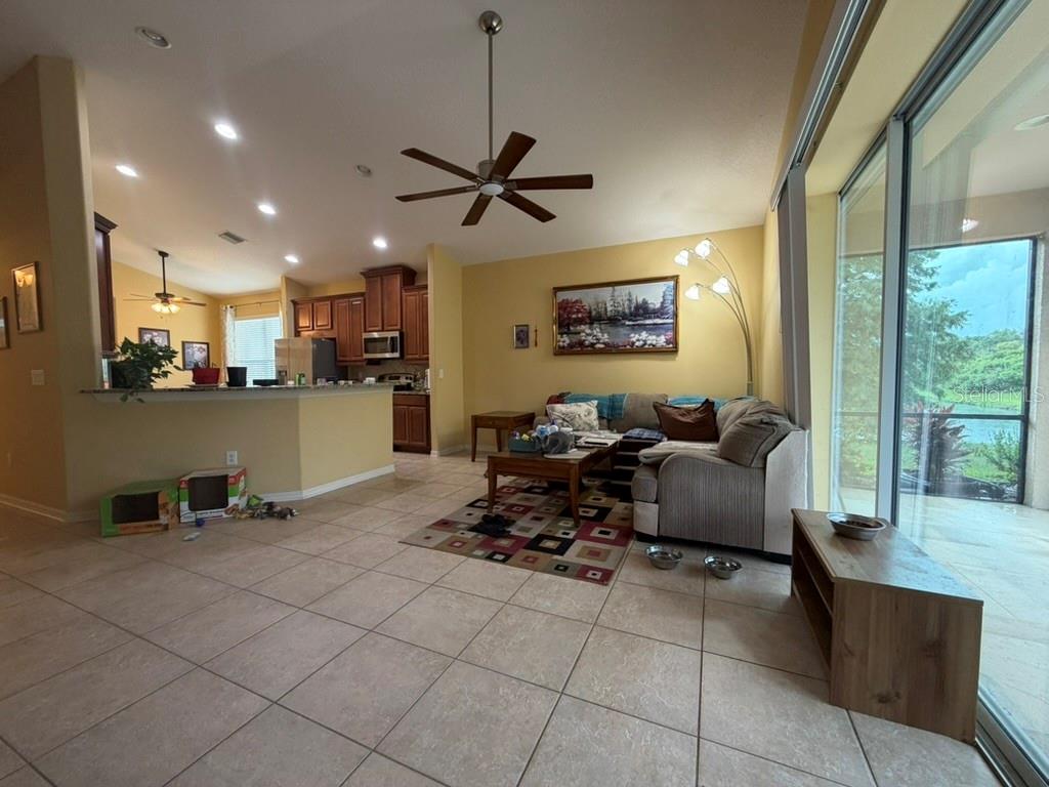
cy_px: 394
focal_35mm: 14
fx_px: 424
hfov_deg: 102.1
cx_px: 524
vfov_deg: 85.7
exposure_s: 1/60
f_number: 2.2
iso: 160
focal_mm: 2.22
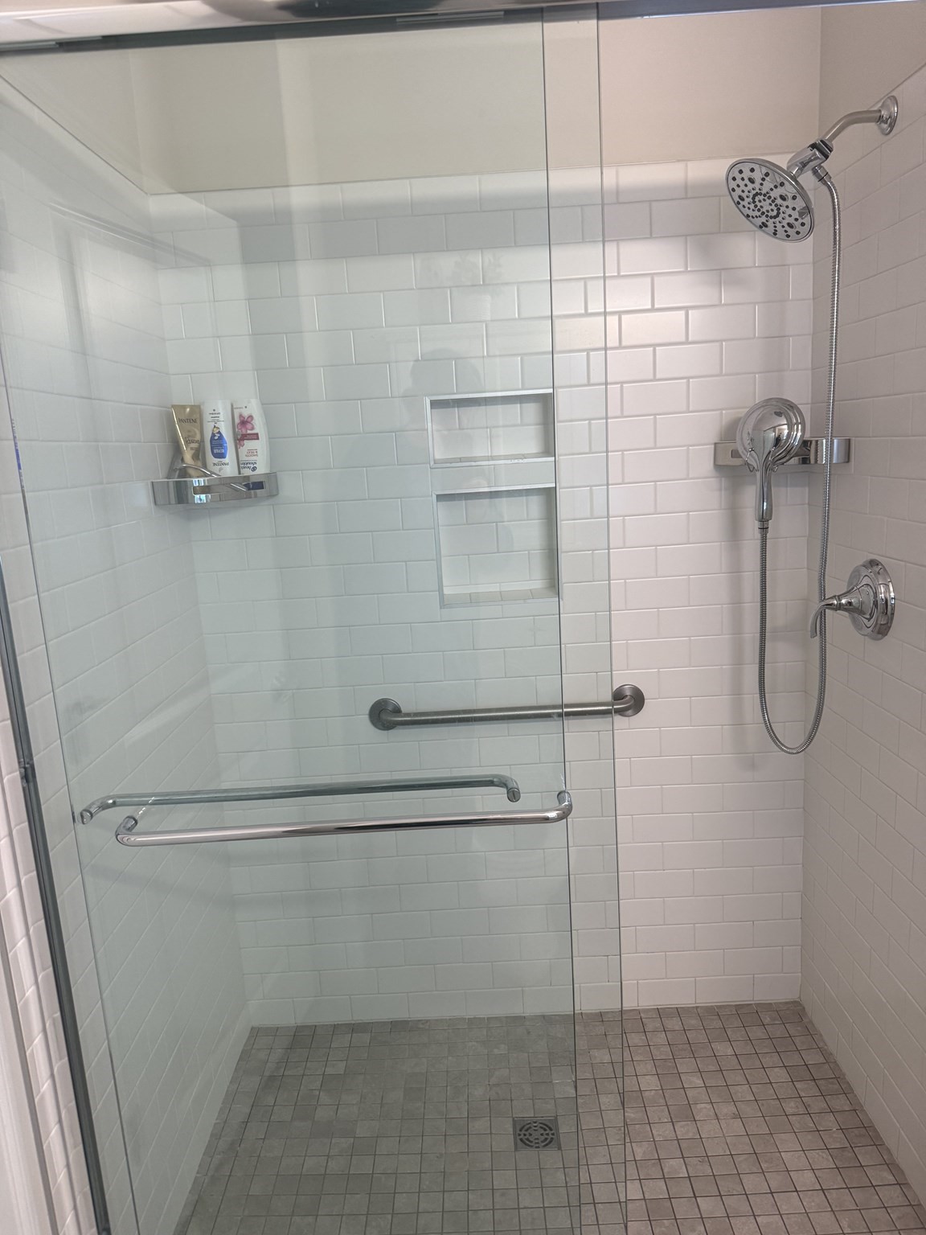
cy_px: 618
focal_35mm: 24
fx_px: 856
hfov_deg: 56.8
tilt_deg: -11.5
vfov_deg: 71.6
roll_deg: +3.3
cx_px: 463
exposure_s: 1/120
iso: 200
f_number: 1.78
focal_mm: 6.76
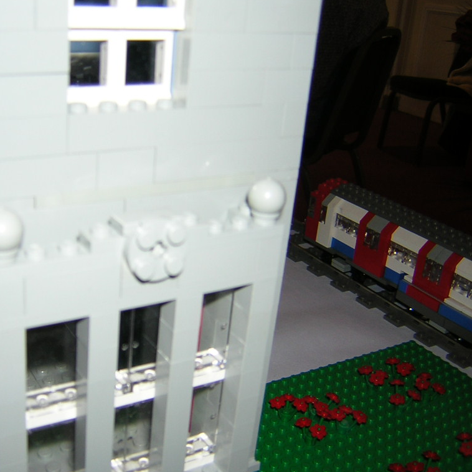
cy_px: 235
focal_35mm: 43
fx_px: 663
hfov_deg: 38.8
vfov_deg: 39.2
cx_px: 167
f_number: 2.6
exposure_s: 1/60.1
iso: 100
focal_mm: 4.7
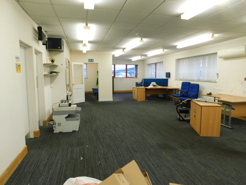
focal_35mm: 23
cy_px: 92
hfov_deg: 73.9
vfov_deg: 58.9
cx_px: 123
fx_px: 163
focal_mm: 4
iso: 125
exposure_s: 1/40
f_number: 3
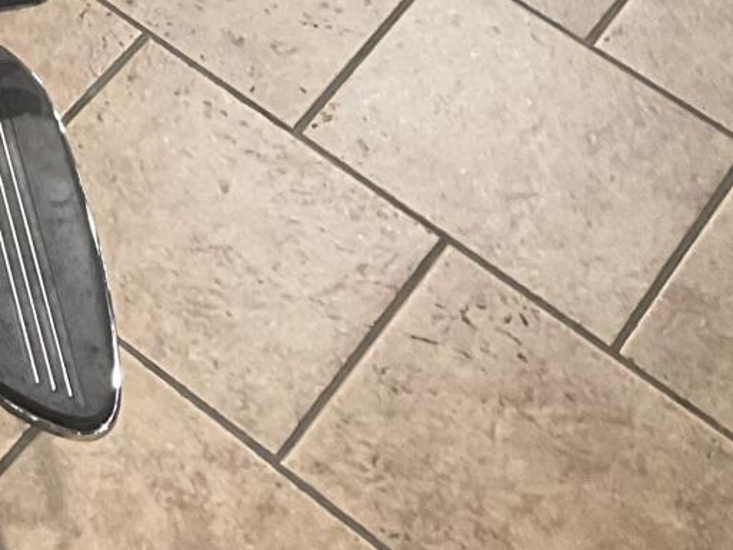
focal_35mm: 113
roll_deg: -2.9
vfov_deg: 11.9
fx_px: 2393
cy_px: -511
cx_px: -640
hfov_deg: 14.9
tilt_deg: -40.8
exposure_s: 1/60
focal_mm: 3
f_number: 1.8
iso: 100
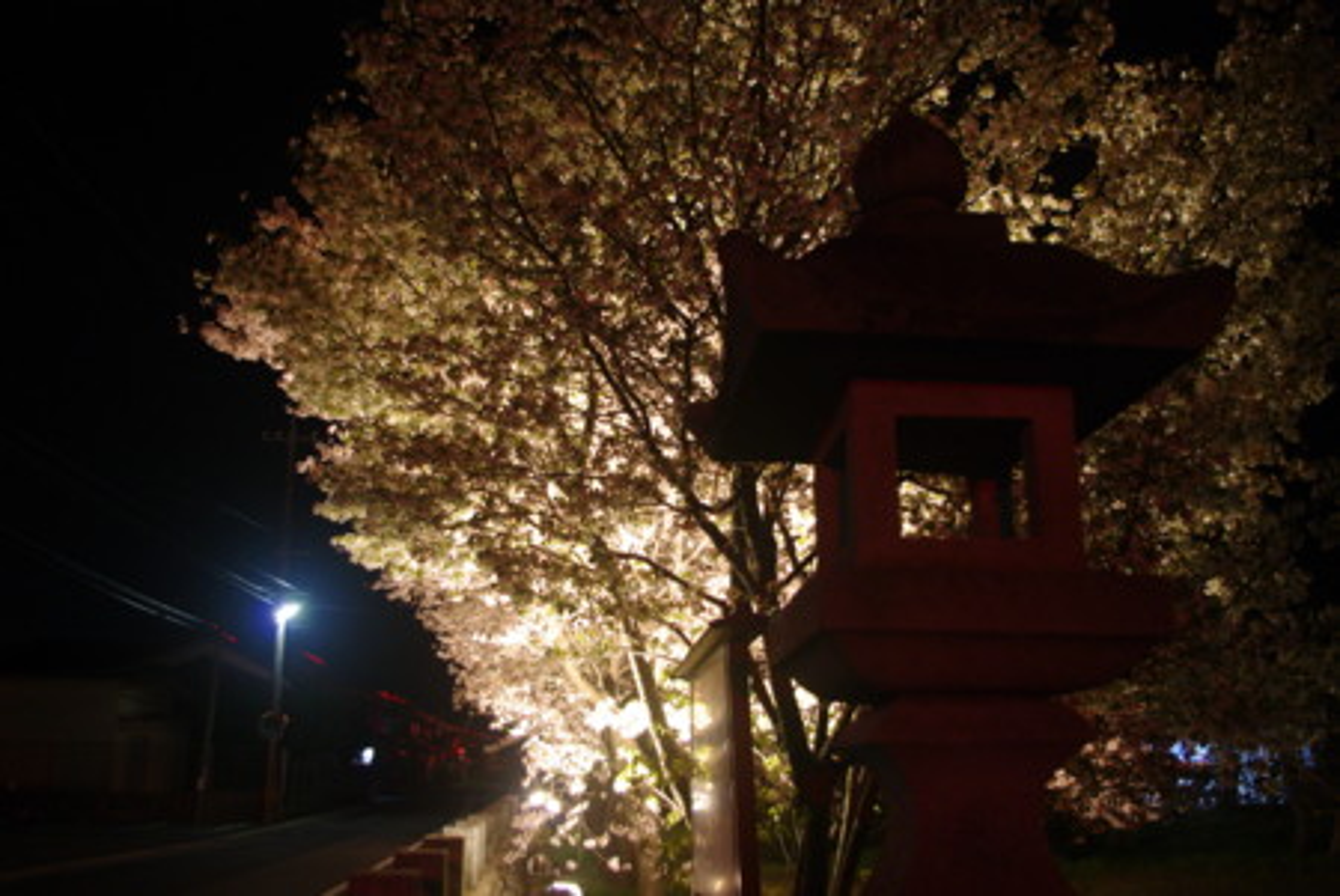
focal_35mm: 31
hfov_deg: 60.2
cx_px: 670
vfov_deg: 42.4
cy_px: 448
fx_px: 1155
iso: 400
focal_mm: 21.25
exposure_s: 1.5
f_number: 4
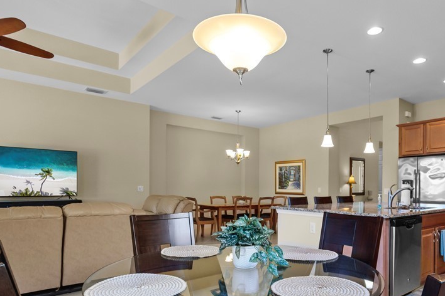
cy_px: 186
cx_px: 255
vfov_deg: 54.4
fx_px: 284
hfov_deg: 75.7
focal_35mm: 23
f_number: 4.5
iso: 800
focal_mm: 10
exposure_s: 1/60
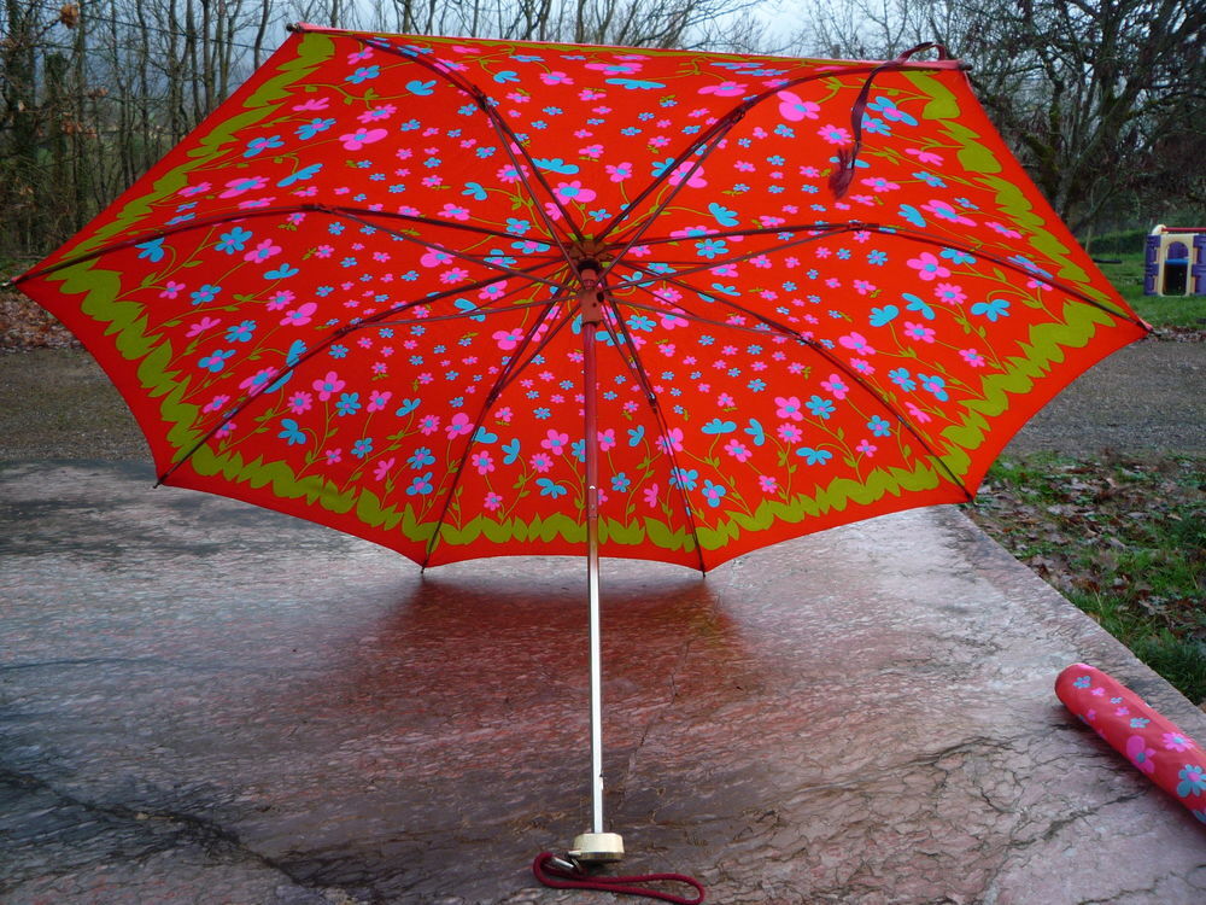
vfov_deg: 46.8
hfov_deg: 60.0
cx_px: 603
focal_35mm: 30
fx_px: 1045
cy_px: 452
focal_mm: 5.2
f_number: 3.3
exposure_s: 1/40
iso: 100
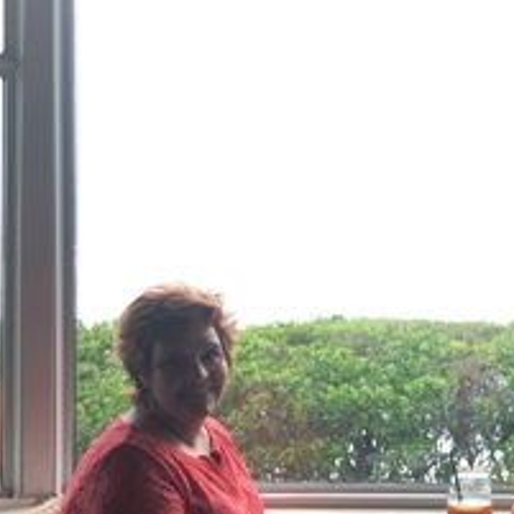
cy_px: 327
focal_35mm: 57
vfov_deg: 29.9
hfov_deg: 28.5
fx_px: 958
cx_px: 491
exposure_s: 1/40
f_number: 2.2
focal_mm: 4.15
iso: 25
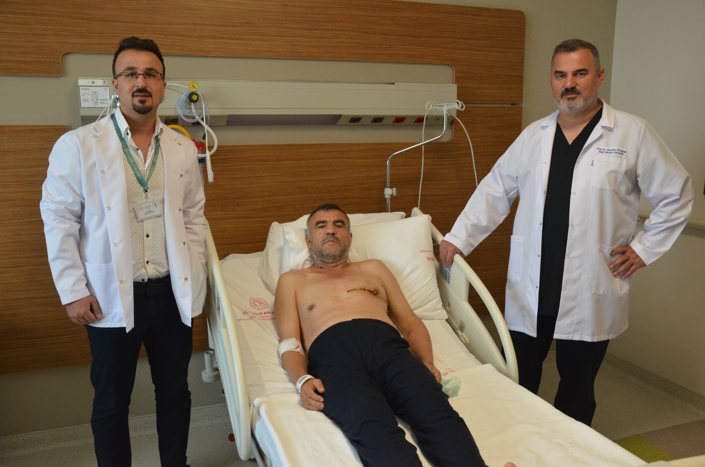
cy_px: 234
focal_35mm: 32
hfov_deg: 59.6
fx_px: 616
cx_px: 352
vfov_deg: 41.5
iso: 2000
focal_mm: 21
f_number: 6.3
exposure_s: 1/160
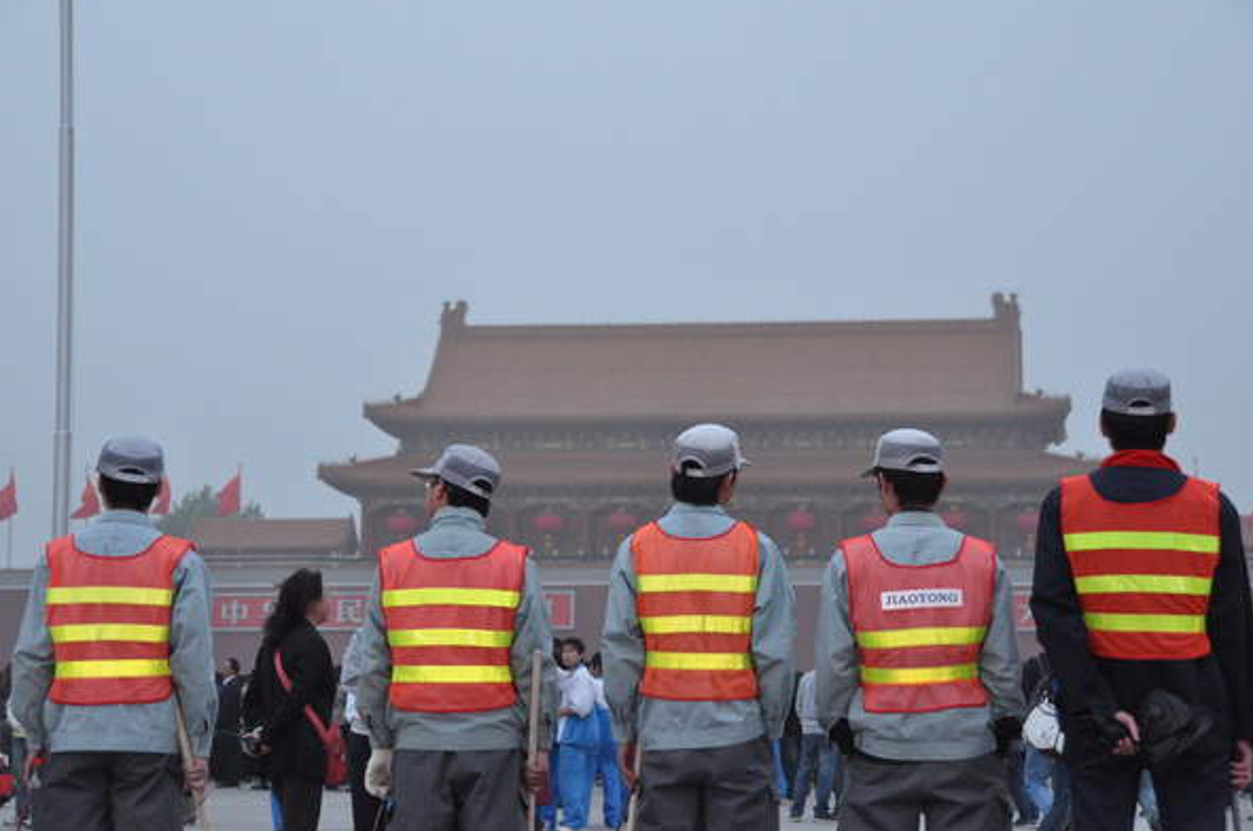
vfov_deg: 15.0
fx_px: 3162
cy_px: 391
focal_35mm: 91
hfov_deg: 22.4
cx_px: 611
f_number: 4.8
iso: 2800
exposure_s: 1/250
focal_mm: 56
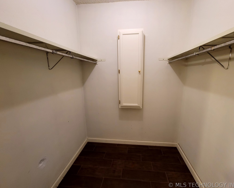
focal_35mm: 14
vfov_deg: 88.0
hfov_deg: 100.5
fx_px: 97
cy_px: 92
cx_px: 126
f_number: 2.2
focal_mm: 2.2
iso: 400
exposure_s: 1/30
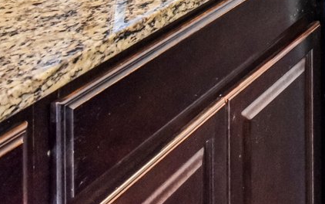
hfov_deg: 18.1
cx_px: 622
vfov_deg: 12.8
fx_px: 744
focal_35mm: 84
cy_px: -250
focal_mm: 17
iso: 1000
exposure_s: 1/20
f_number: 8
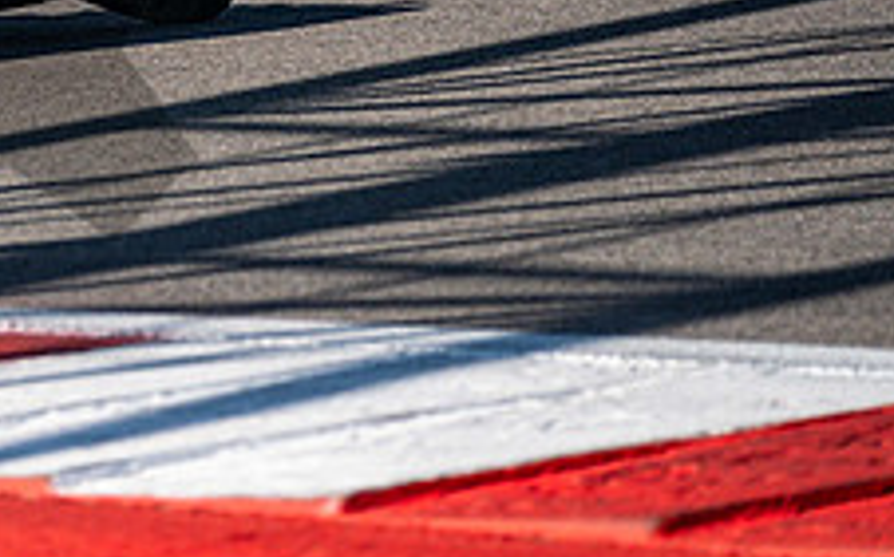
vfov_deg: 2.4
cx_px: -186
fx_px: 13369
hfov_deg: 3.8
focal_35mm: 549
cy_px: -140
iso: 640
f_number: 2.8
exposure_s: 1/2500
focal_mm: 140
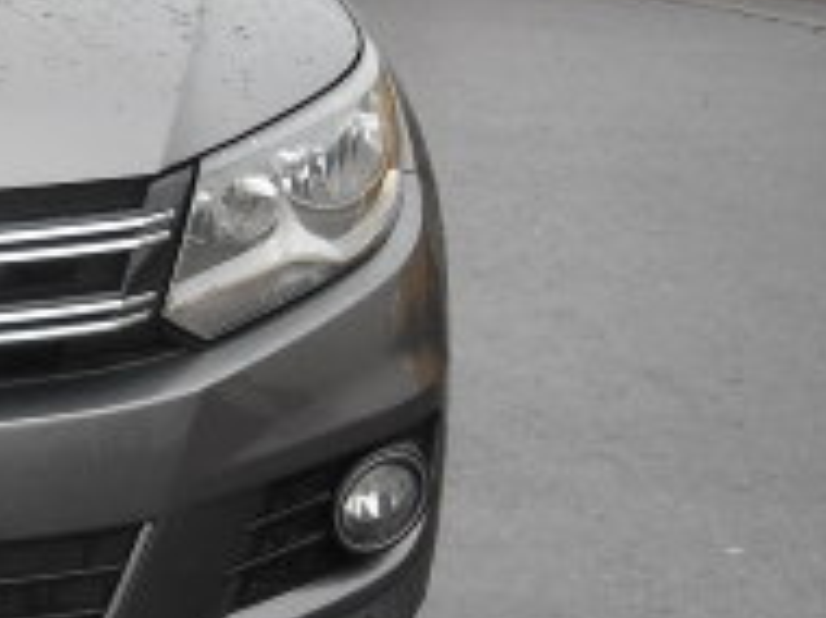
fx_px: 2812
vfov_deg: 12.5
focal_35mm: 118
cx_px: -370
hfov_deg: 15.5
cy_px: 300
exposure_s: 1/96
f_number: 2.8
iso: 64
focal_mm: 5.7
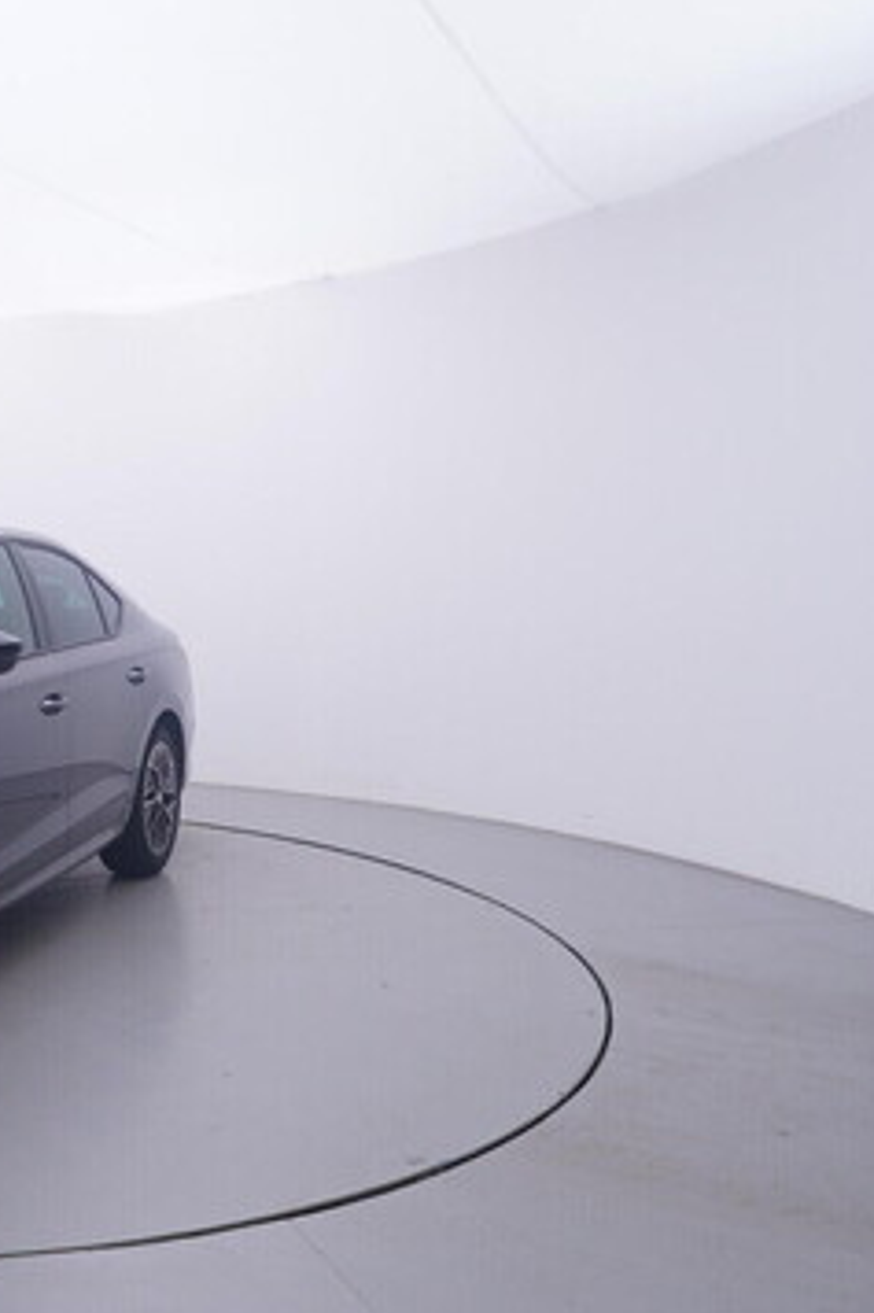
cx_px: -105
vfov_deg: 54.8
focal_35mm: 35
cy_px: 662
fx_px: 1267
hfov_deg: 32.9
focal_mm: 15
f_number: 5
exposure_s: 1/80
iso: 200
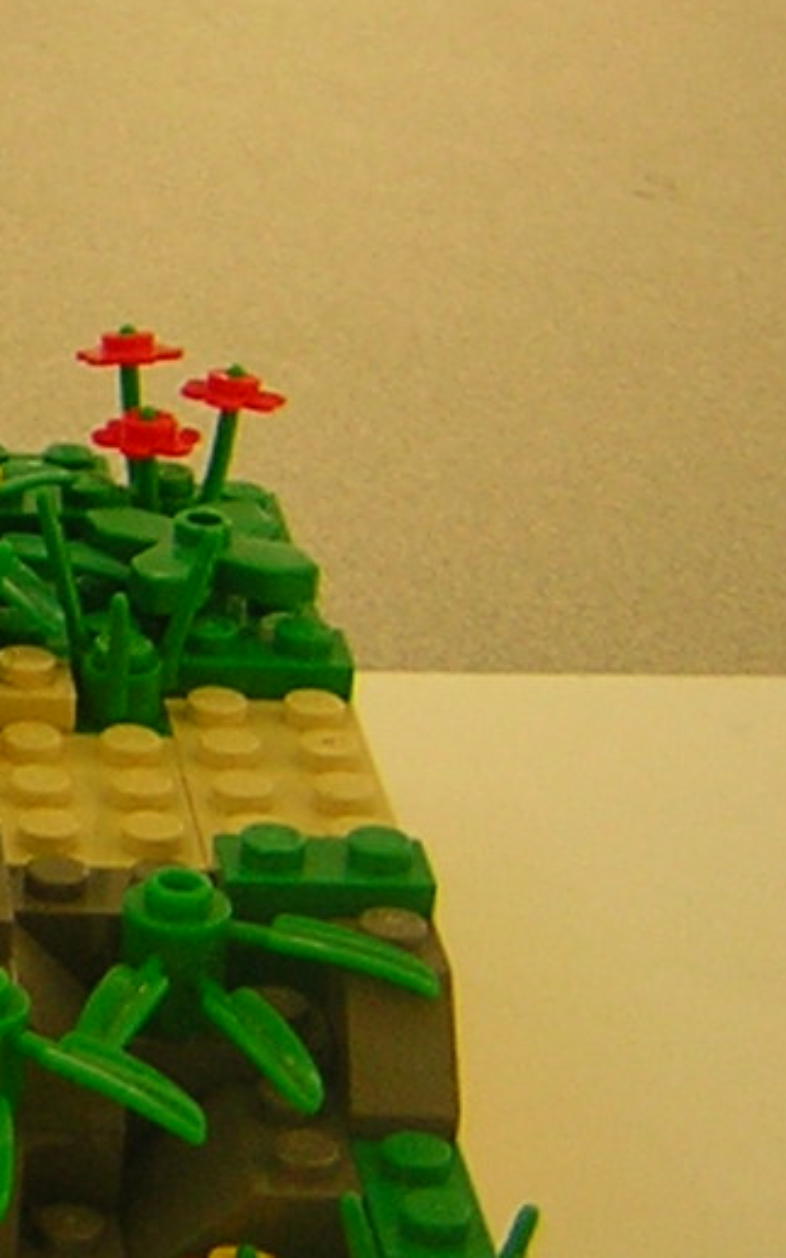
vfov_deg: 17.6
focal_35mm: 118
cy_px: 401
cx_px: -406
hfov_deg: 10.7
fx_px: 4045
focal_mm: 4.7
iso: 50
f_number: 2.6
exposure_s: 1/7.3
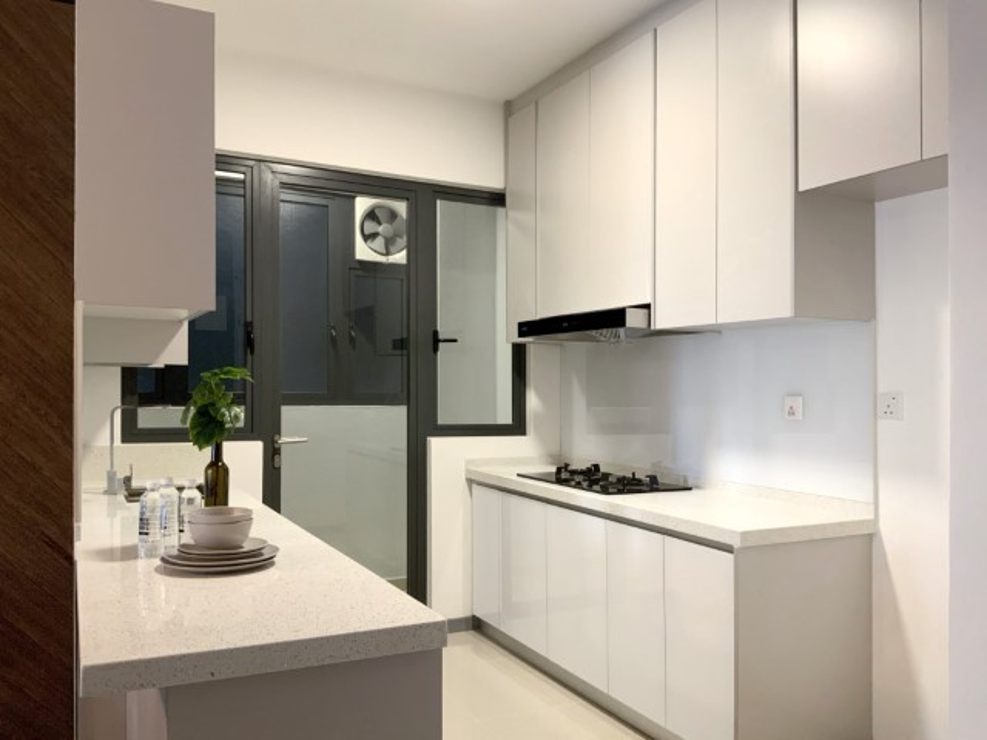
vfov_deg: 48.2
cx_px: 494
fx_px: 827
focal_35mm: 29
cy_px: 370
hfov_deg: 61.7
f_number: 1.8
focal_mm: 3
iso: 125
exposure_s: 1/50
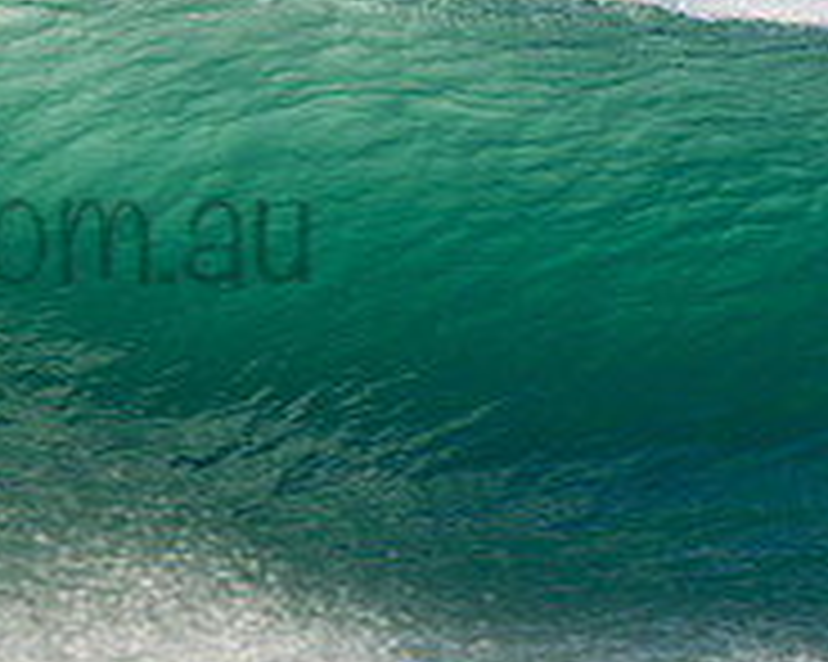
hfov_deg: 1.1
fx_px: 44356
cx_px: -166
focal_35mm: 1811
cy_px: 180
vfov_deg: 0.9
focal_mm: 500
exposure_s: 1/320
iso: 64
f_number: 8
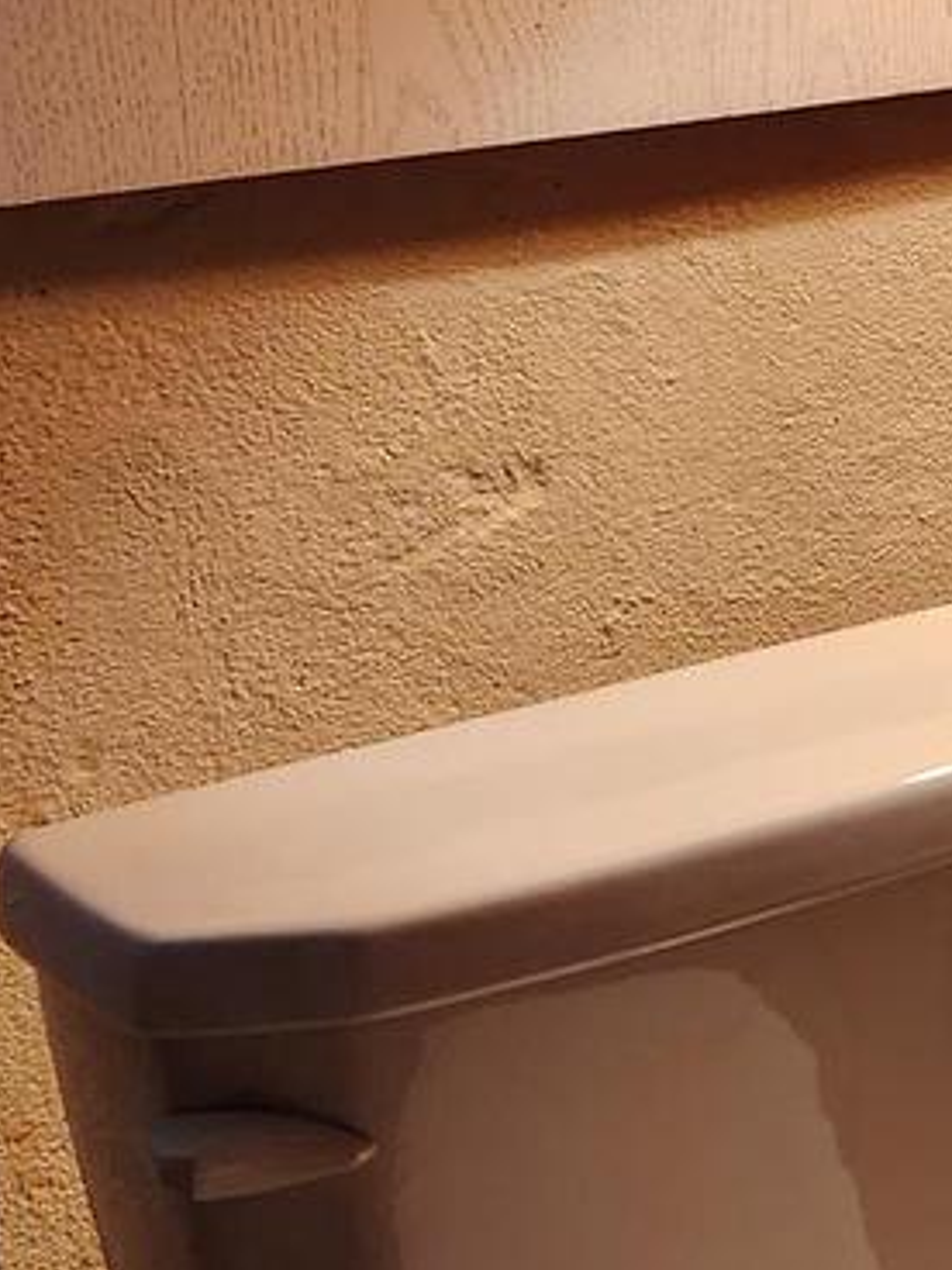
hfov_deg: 14.0
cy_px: 128
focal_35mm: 96
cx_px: 1587
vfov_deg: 20.0
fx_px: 3520
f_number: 1.8
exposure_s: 1/120
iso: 320
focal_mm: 5.4
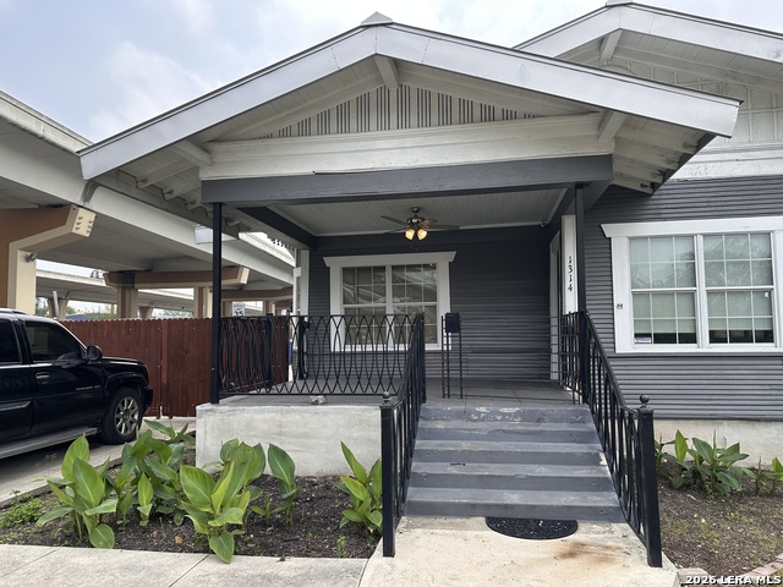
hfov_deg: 71.6
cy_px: 294
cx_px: 392
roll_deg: +1.6
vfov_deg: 56.8
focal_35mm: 24
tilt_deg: +4.6
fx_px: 543
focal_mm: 6.86
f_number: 1.78
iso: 80
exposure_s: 1/1721
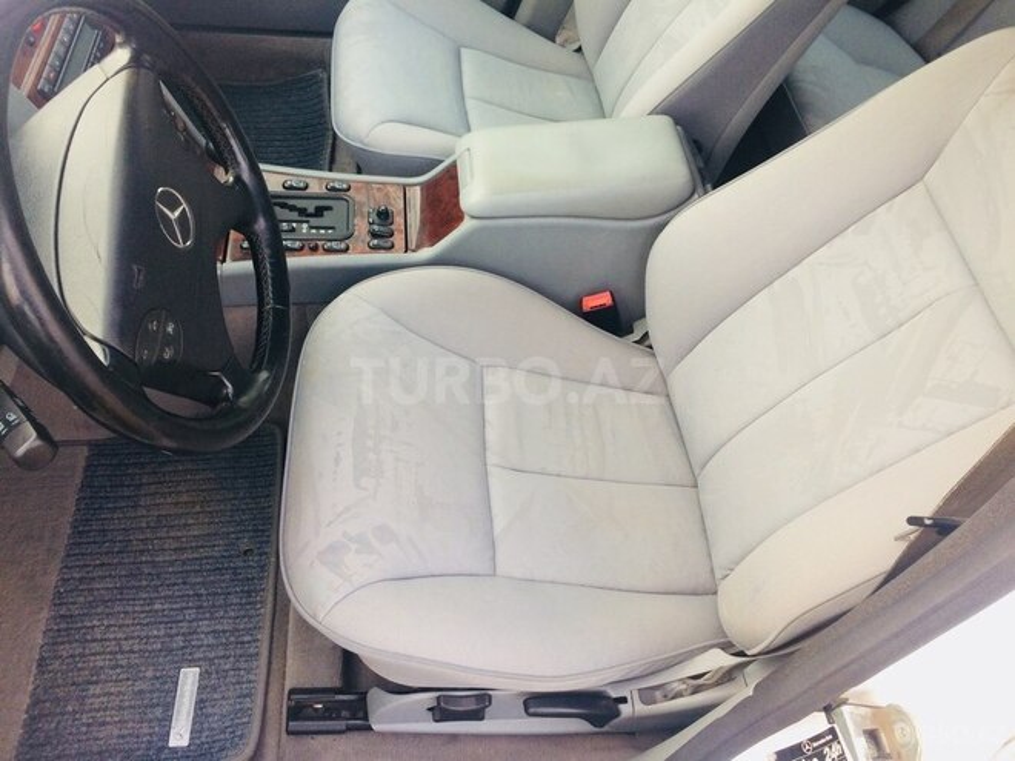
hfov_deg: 61.7
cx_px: 508
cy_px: 380
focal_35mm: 29
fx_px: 850
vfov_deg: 48.2
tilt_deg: -51.2
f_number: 2.2
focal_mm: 4.15
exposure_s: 1/100
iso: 50
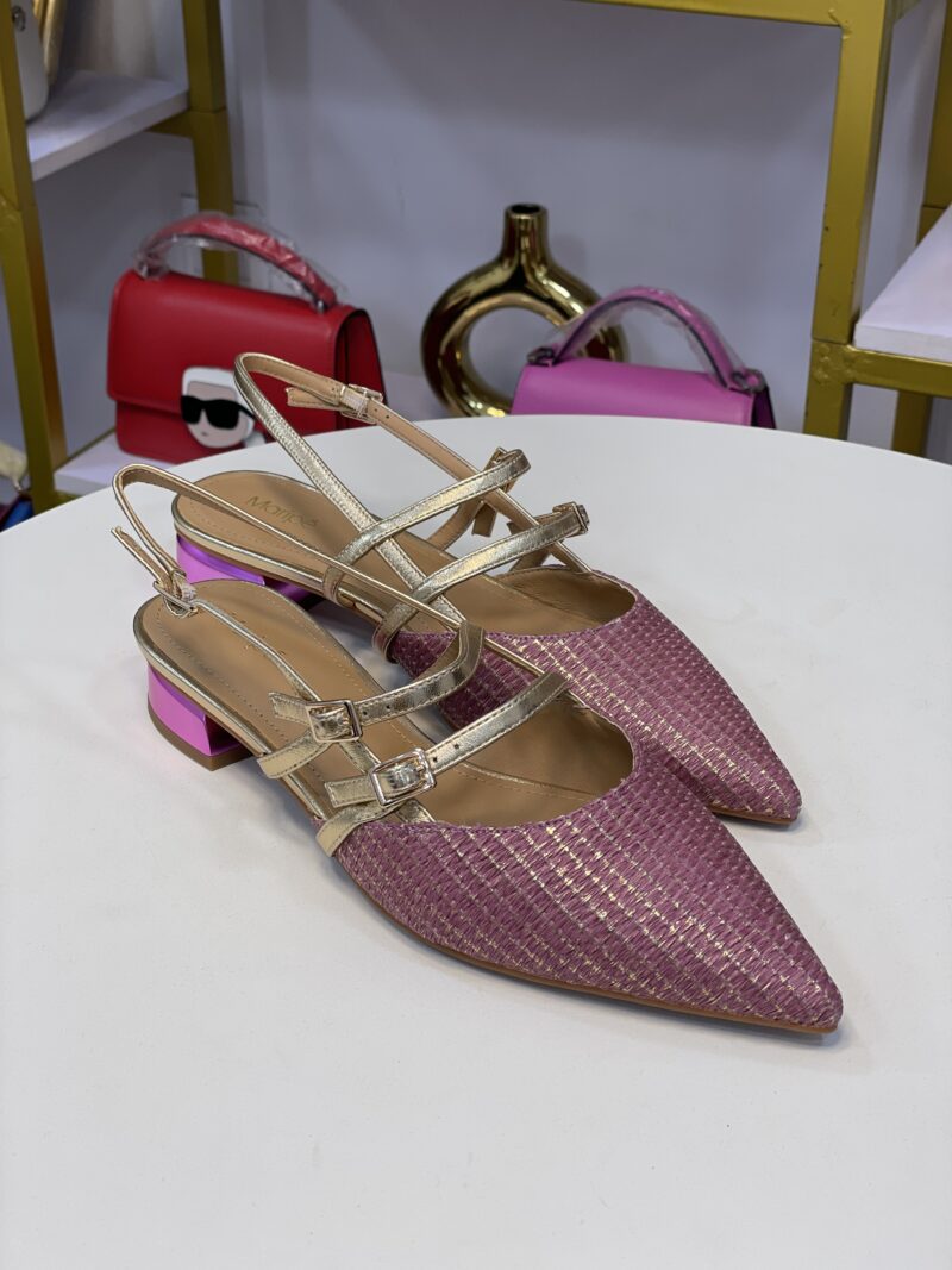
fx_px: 1907
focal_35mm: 52
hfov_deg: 28.0
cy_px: 635
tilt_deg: -29.4
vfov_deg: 36.8
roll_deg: +0.3
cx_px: 476
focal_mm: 6
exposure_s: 1/100
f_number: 2
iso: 32
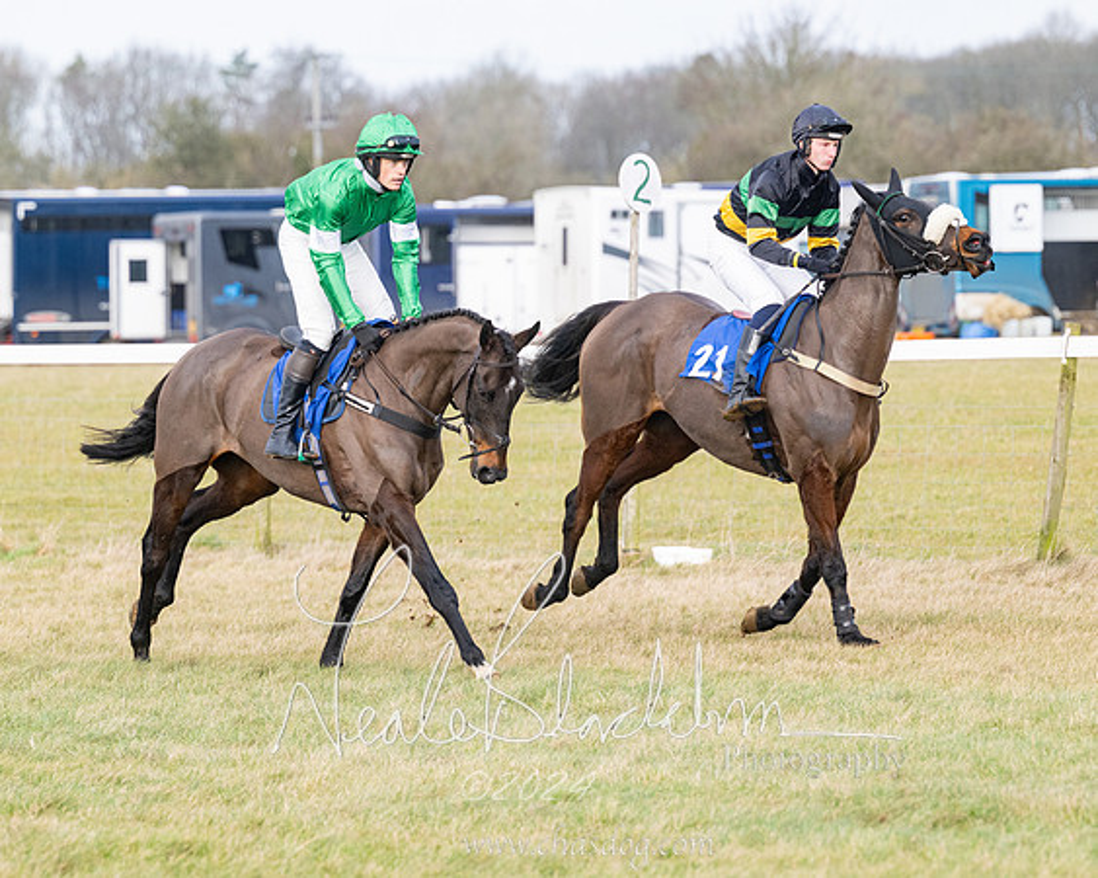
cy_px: 466
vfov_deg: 6.4
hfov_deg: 8.0
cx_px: 467
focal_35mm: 241
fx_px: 7819
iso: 800
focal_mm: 200
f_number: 5
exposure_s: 1/1600
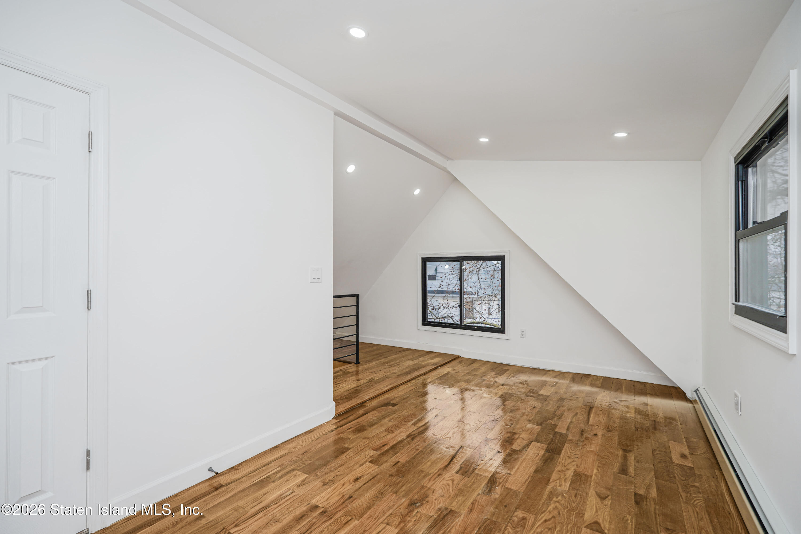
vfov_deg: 73.7
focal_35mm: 16
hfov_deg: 96.7
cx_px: 400
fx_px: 356
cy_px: 267
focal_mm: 16
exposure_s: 1/30
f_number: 4
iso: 50
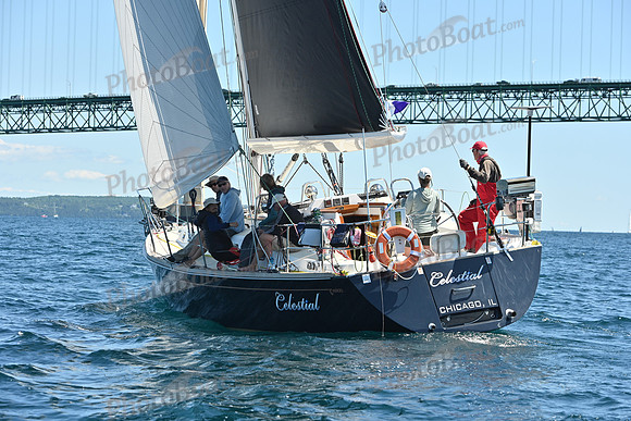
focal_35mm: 116
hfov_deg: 17.6
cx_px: 316
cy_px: 210
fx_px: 2034
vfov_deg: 11.8
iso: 320
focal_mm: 116
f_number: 7.1
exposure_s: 1/1000
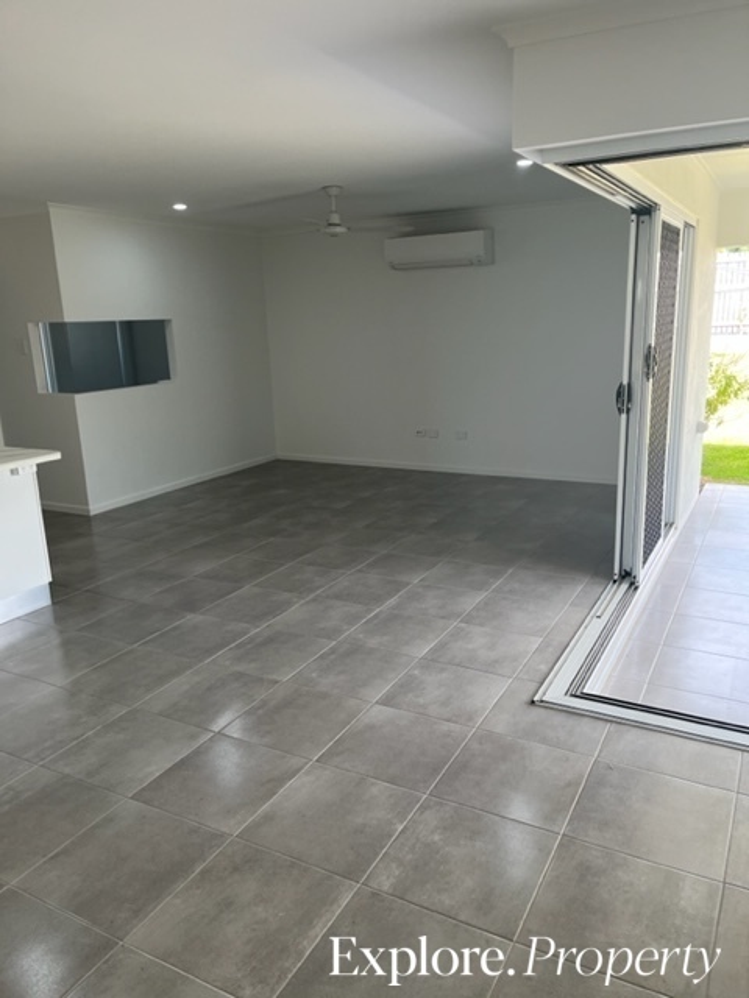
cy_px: 499
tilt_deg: -13.2
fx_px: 750
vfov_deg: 67.3
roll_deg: +2.8
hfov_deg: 53.1
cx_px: 374
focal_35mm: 26
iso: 50
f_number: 1.6
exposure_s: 1/165
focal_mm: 5.1
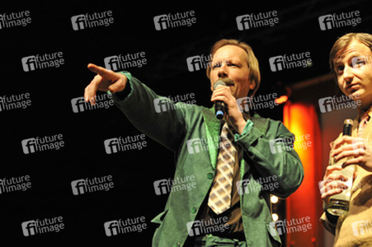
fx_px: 723
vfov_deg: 19.4
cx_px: 186
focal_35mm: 70
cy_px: 124
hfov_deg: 28.9
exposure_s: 1/125
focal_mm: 70
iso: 1600
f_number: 2.8
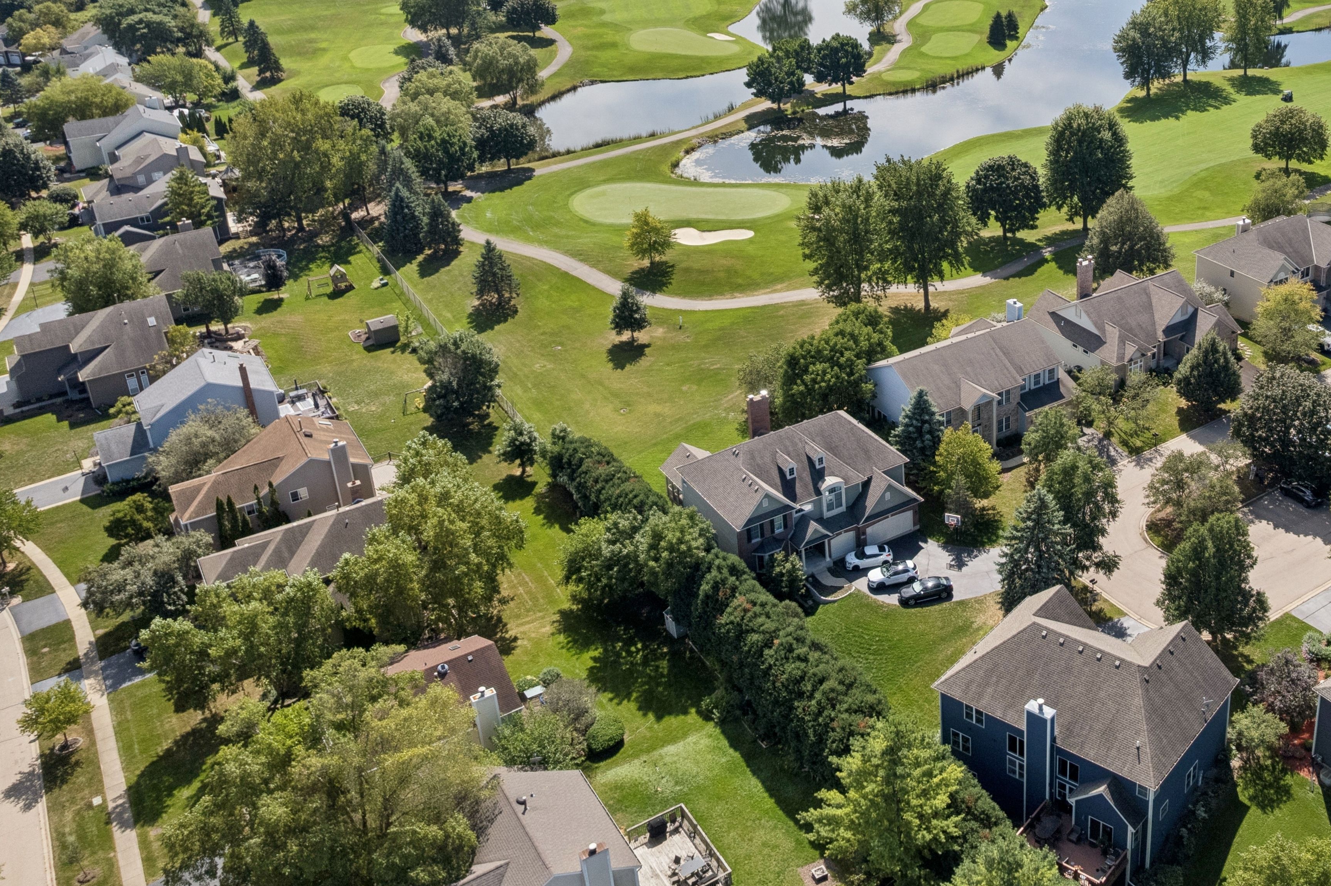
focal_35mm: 35
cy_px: 234
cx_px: 1014
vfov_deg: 37.0
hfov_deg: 51.9
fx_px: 1294
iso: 100
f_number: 2.8
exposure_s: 1/2000
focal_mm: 8.4
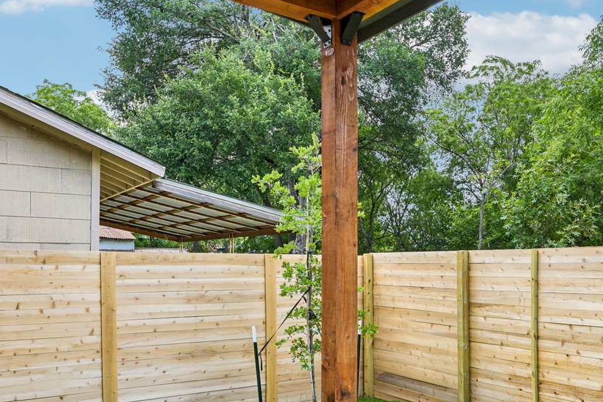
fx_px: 586
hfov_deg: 54.1
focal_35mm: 35
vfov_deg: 37.5
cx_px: 355
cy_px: 266
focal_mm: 15
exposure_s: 1/180
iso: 100
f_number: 6.7
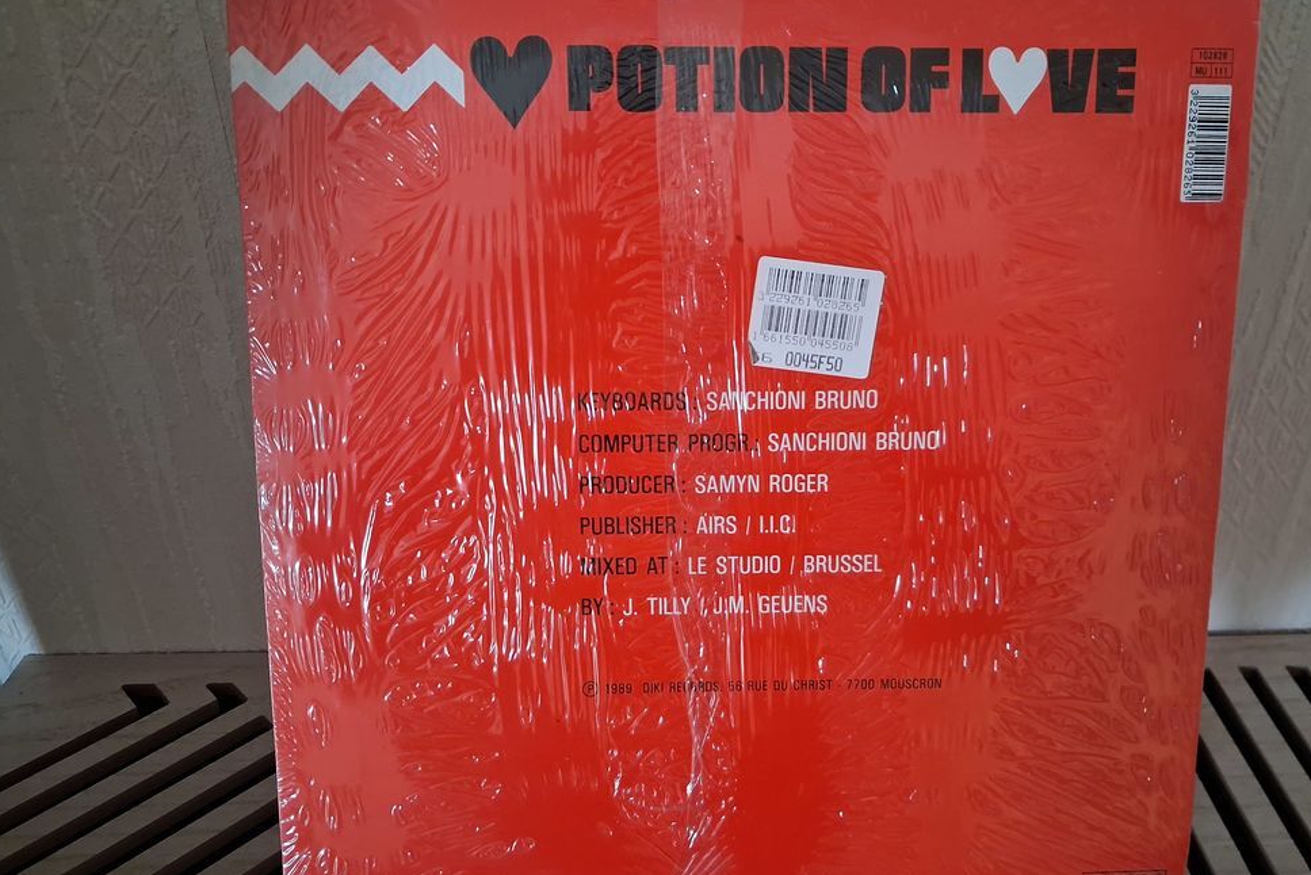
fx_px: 1056
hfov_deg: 63.6
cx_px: 665
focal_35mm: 29
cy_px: 456
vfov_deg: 45.0
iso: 500
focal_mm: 4
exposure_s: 1/25
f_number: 1.8
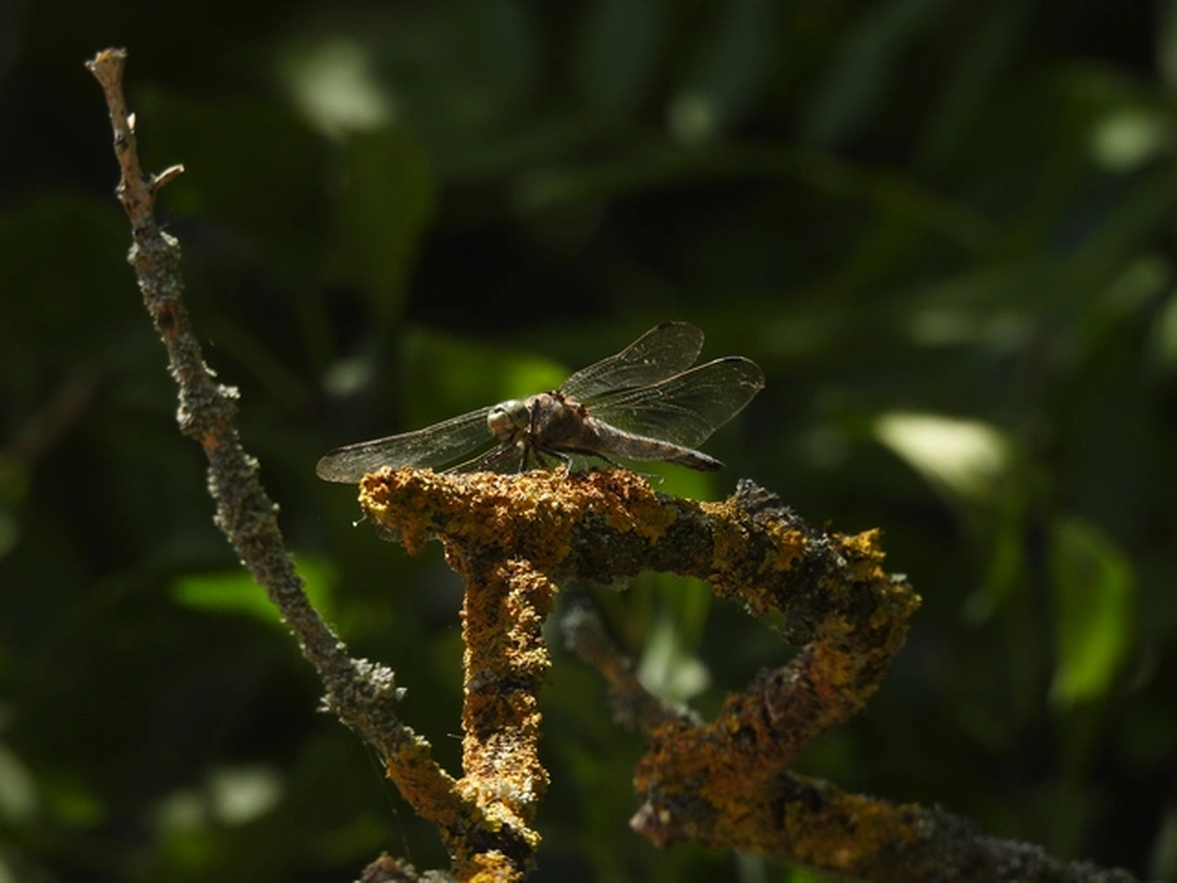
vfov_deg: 1.7
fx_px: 28901
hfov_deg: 2.3
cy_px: 442
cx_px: 588
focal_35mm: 850
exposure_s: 1/250
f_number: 5.6
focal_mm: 152
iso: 100
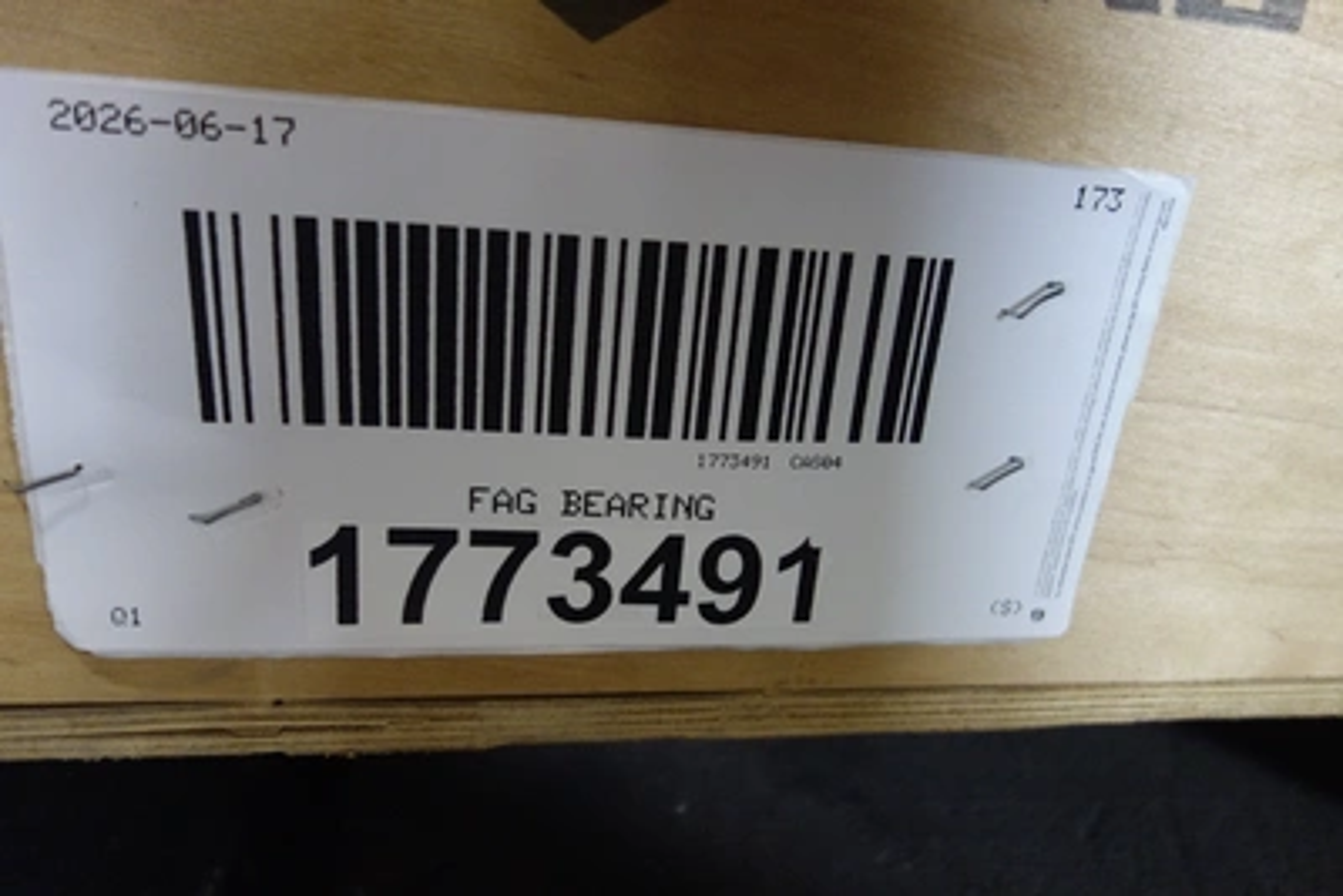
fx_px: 1045
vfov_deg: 46.4
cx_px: 672
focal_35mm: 28
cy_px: 448
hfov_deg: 65.5
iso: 1600
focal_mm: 10.4
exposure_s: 1/250
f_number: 1.8
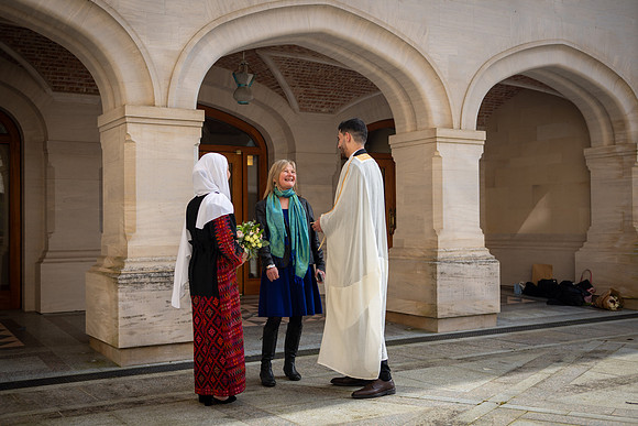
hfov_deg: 46.7
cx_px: 328
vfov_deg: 32.1
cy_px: 212
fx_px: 739
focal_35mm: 42
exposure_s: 1/1250
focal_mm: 40
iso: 100
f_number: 2.8
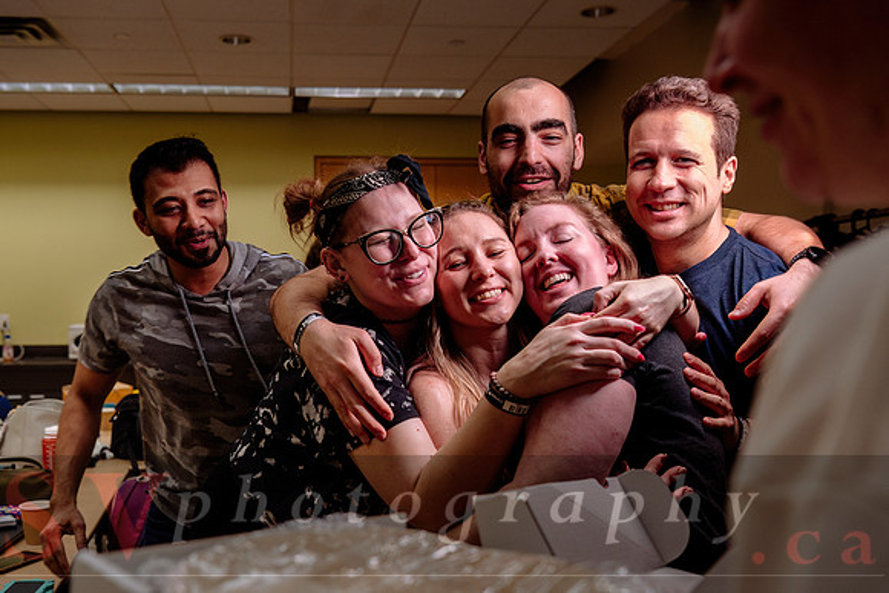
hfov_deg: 49.4
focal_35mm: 39
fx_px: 963
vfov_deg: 34.2
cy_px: 340
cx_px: 379
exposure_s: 1/125
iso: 800
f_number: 4
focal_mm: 34
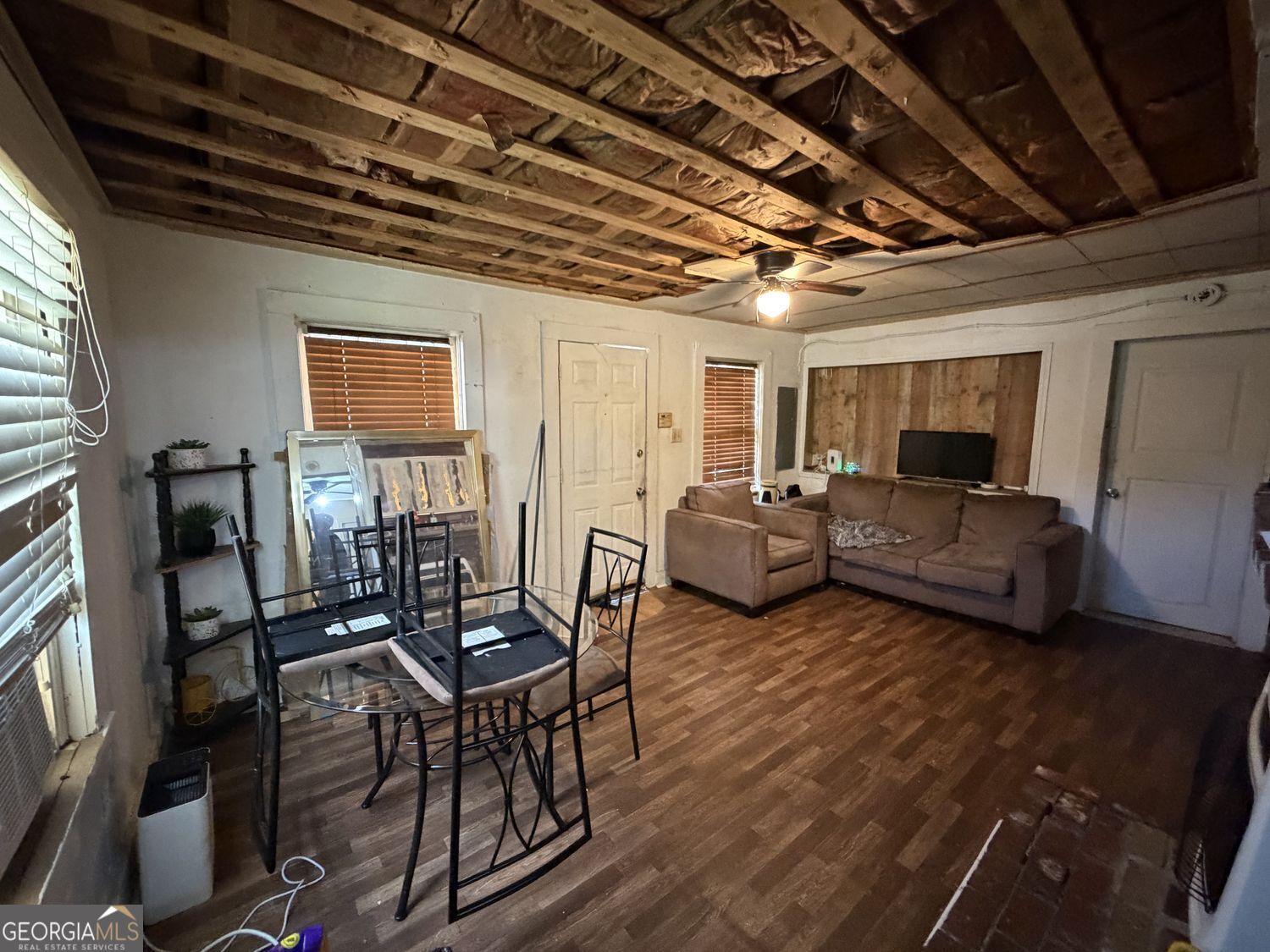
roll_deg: +0.8
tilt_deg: -6.0
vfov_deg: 85.7
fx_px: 514
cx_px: 635
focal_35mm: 14
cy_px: 476
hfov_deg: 102.1
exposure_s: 1/40
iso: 1000
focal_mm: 2.22
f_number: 2.2
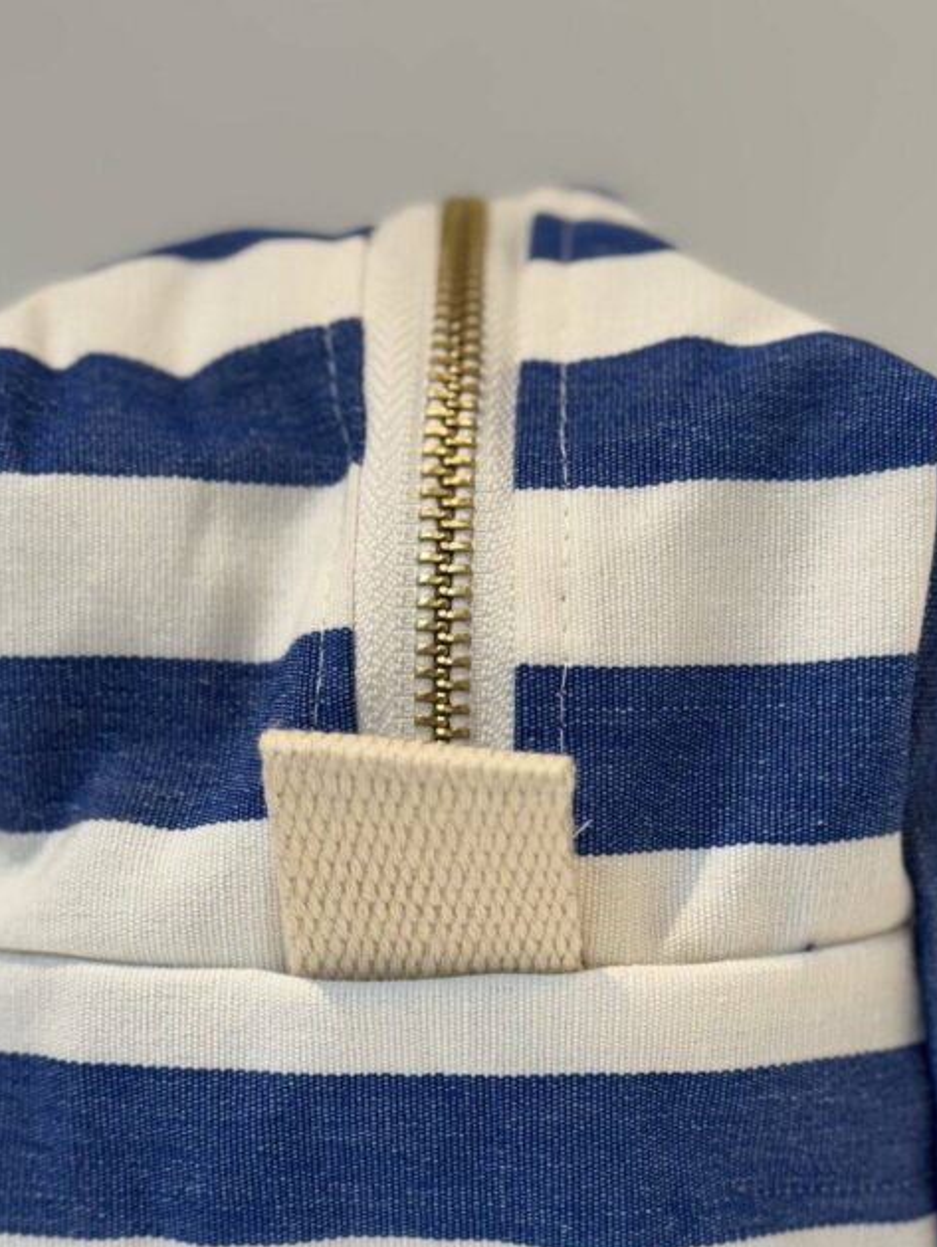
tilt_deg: -6.4
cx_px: 501
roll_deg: +0.6
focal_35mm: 78
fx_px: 2813
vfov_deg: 25.0
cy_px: 728
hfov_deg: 18.9
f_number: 1.78
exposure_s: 1/100
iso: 50
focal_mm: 6.76
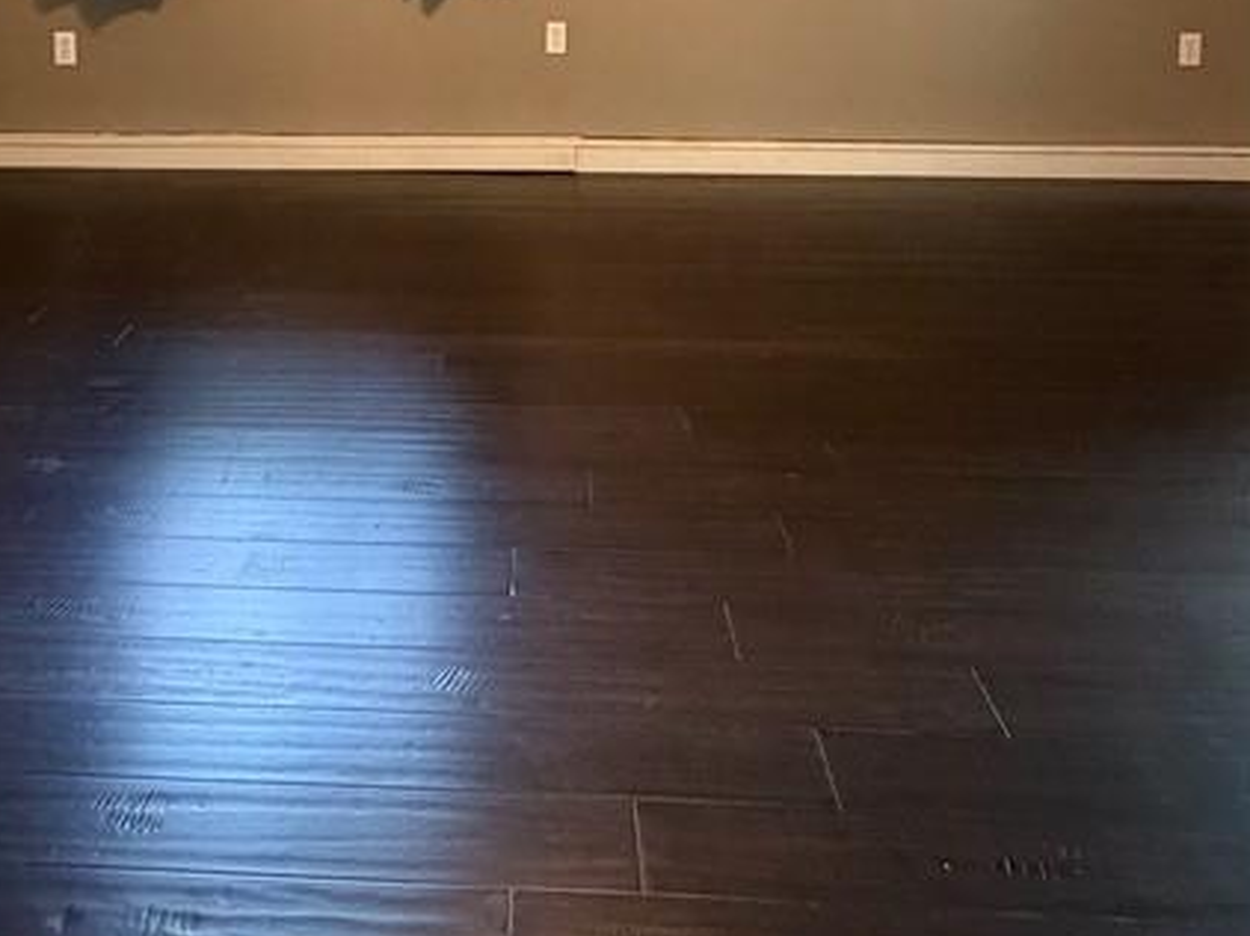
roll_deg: +0.1
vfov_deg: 36.1
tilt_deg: -3.7
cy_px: -68
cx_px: 474
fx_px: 1227
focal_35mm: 34
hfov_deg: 53.4
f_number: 2.2
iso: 640
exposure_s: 1/60
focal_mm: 2.22
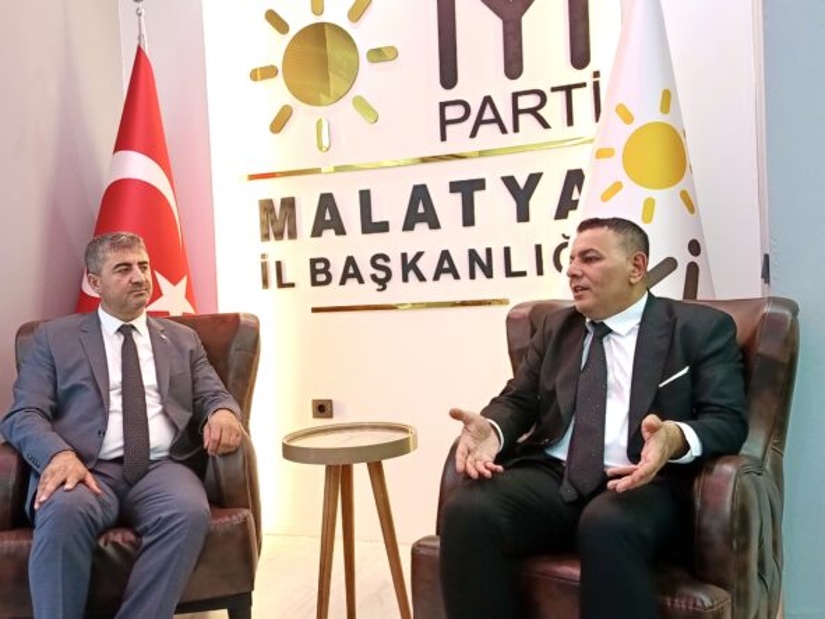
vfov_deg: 42.9
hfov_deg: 55.4
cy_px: 310
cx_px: 412
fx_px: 786
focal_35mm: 33
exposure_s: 1/100
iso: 1025
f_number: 1.7
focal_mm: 5.24
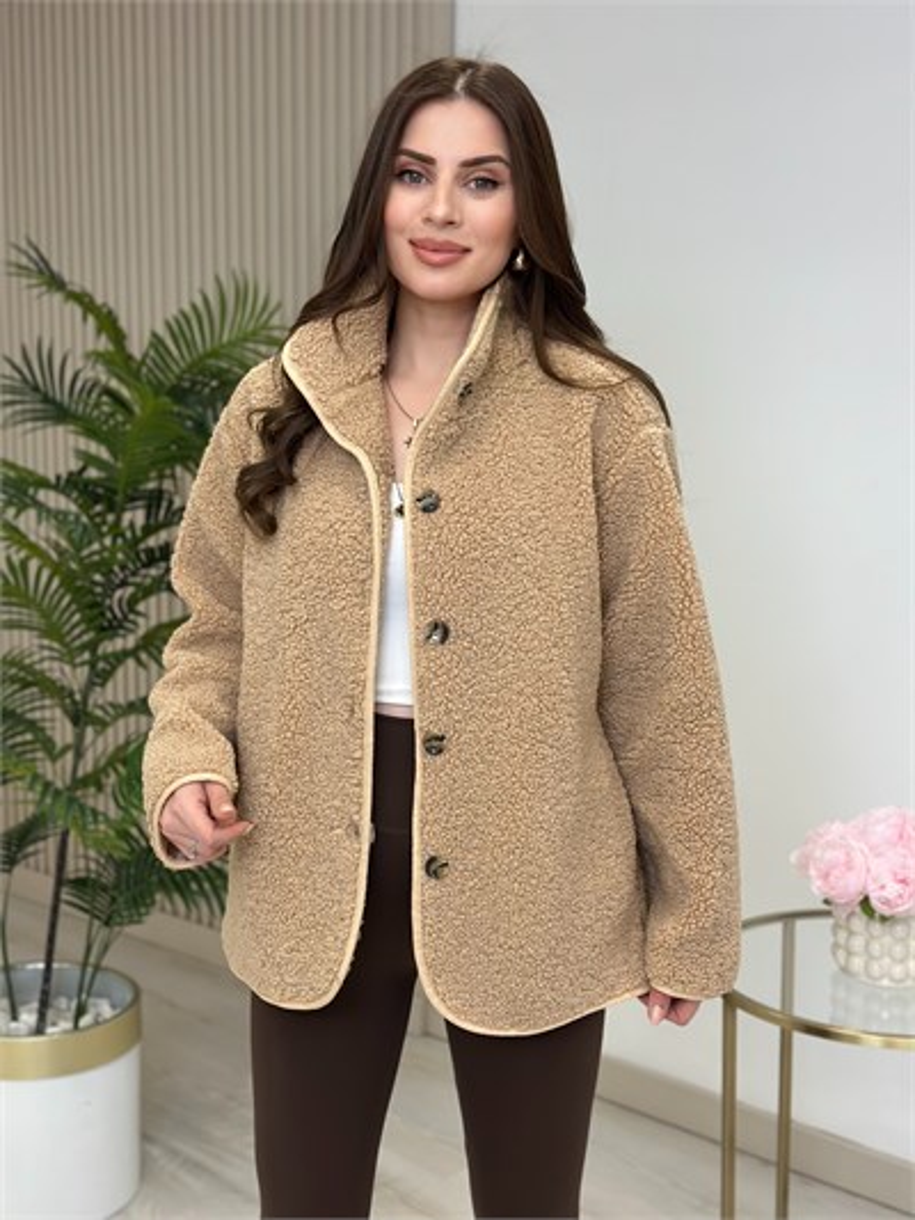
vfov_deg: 39.6
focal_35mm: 48
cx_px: 458
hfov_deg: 30.3
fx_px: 1691
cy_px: 610
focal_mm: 6.86
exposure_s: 1/230
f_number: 1.78
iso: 80
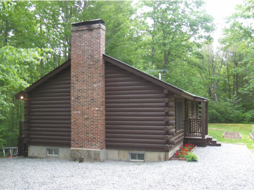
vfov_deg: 38.7
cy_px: 95
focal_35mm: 37
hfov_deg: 50.1
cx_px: 127
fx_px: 272
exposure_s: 1/50
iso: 50
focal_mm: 7.8
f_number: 3.2
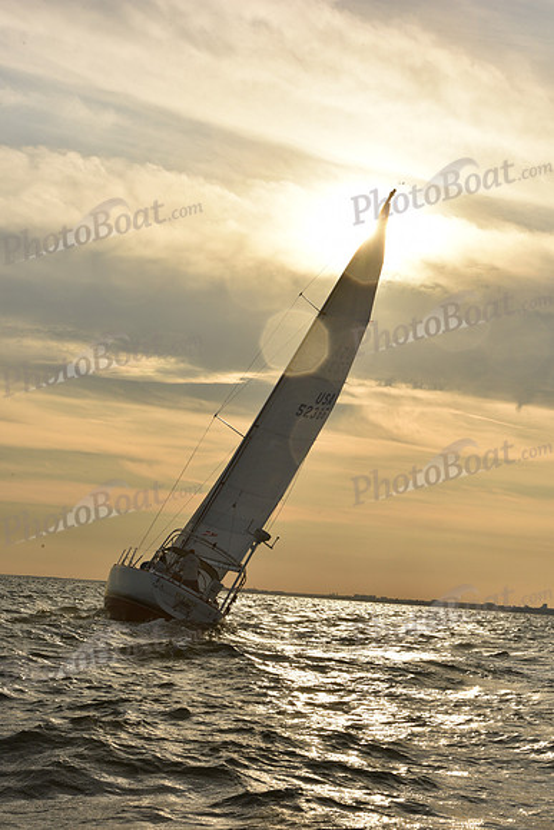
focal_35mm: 70
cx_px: 277
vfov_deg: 28.8
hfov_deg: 19.5
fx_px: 1615
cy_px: 415
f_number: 18
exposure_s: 1/400
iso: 250
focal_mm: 70
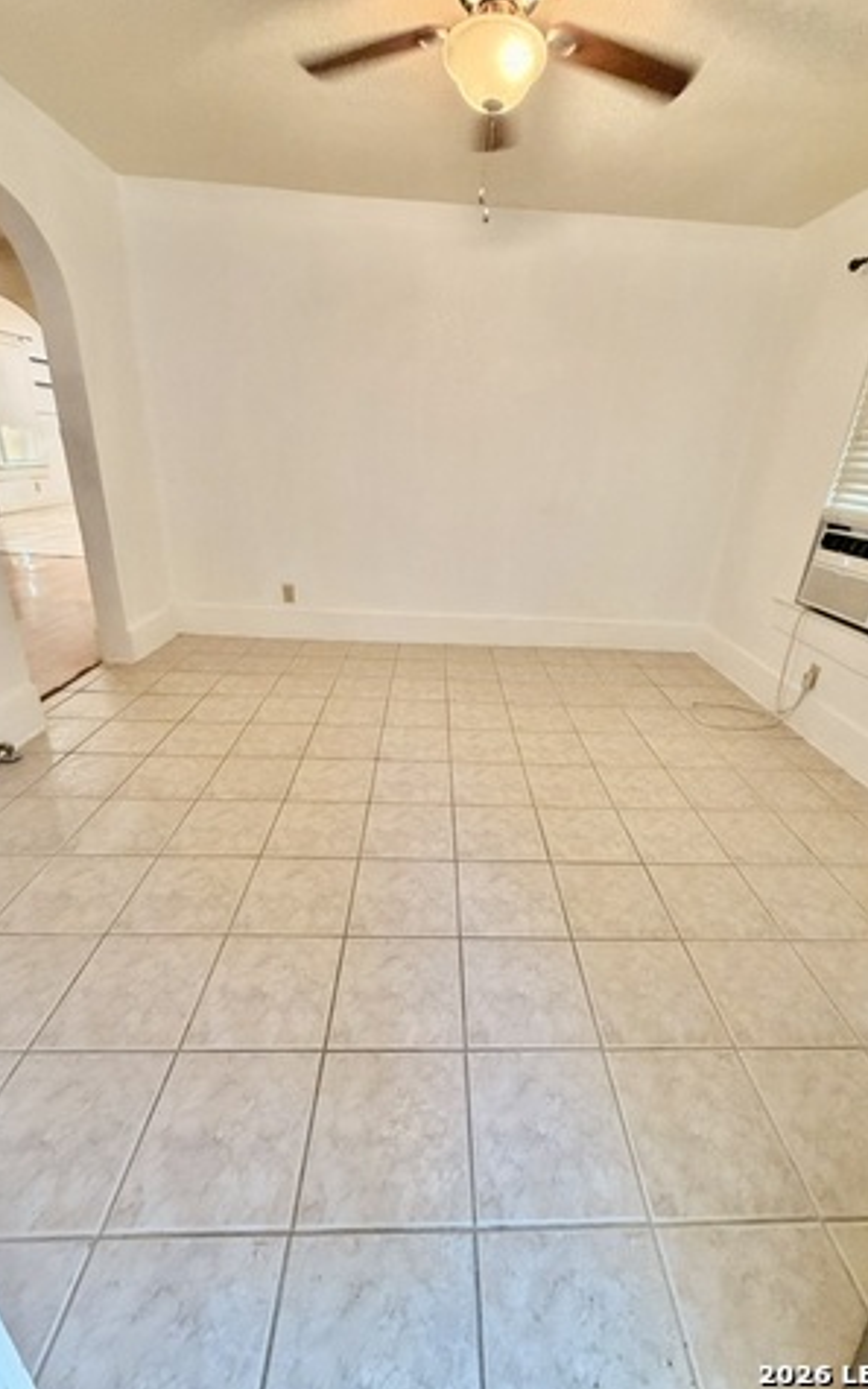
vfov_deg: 101.5
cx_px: 465
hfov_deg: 74.7
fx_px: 568
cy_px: 690
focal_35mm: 15
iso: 250
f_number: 2.2
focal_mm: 2.22
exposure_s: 1/60
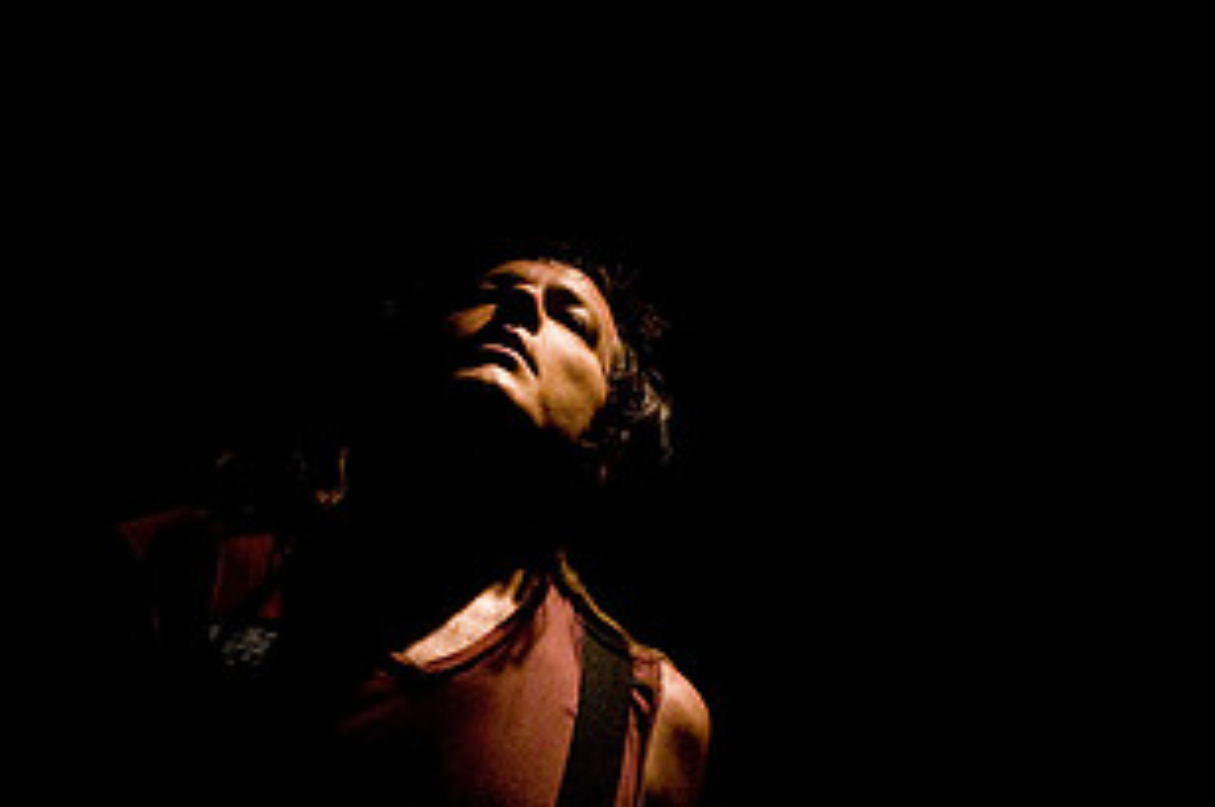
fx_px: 4585
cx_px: 546
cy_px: 682
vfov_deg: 10.0
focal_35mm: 136
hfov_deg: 15.1
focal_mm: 48
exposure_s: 1/250
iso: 800
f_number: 3.2
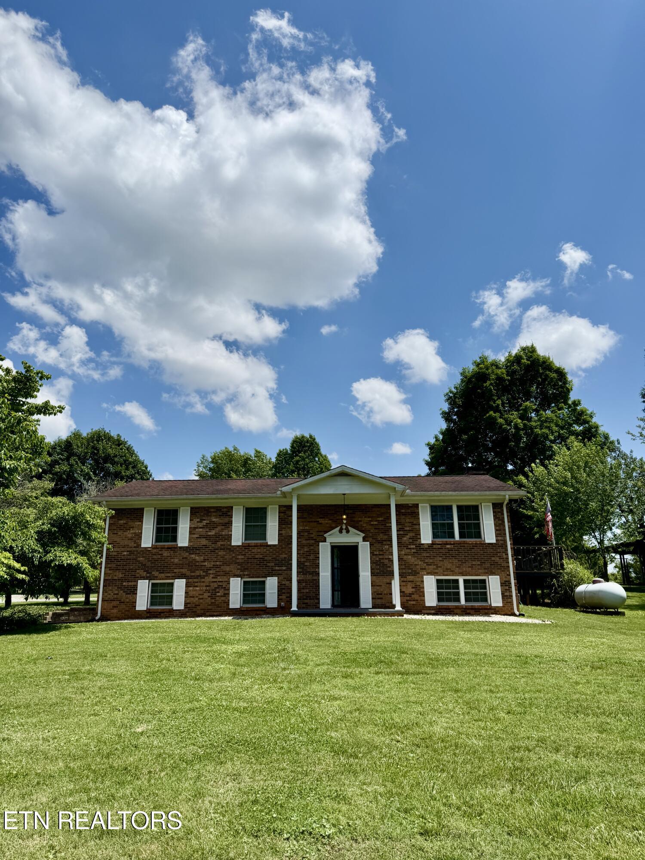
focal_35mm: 24
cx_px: 322
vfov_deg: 71.6
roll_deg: -0.2
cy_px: 430
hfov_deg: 56.8
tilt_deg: +16.5
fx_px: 596
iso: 80
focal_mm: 6.76
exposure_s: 1/8130
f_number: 1.78
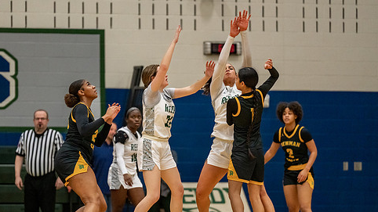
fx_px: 2706
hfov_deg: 8.0
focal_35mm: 270
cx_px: 154
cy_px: 143
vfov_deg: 4.5
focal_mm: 200
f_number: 2.8
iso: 2500
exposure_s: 1/1000
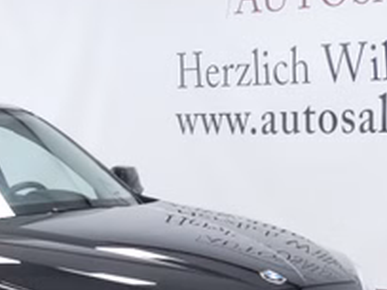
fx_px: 1576
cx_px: -17
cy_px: 271
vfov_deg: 10.5
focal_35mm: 141
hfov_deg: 13.8
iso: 640
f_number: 3.9
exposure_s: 1/60
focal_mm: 18
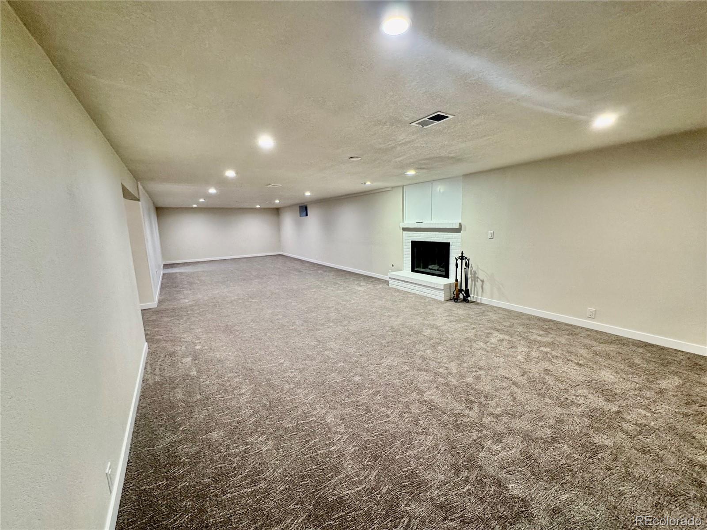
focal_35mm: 14
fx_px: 286
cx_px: 354
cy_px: 265
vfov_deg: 85.7
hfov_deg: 102.1
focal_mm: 2.22
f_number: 2.2
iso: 250
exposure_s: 1/60
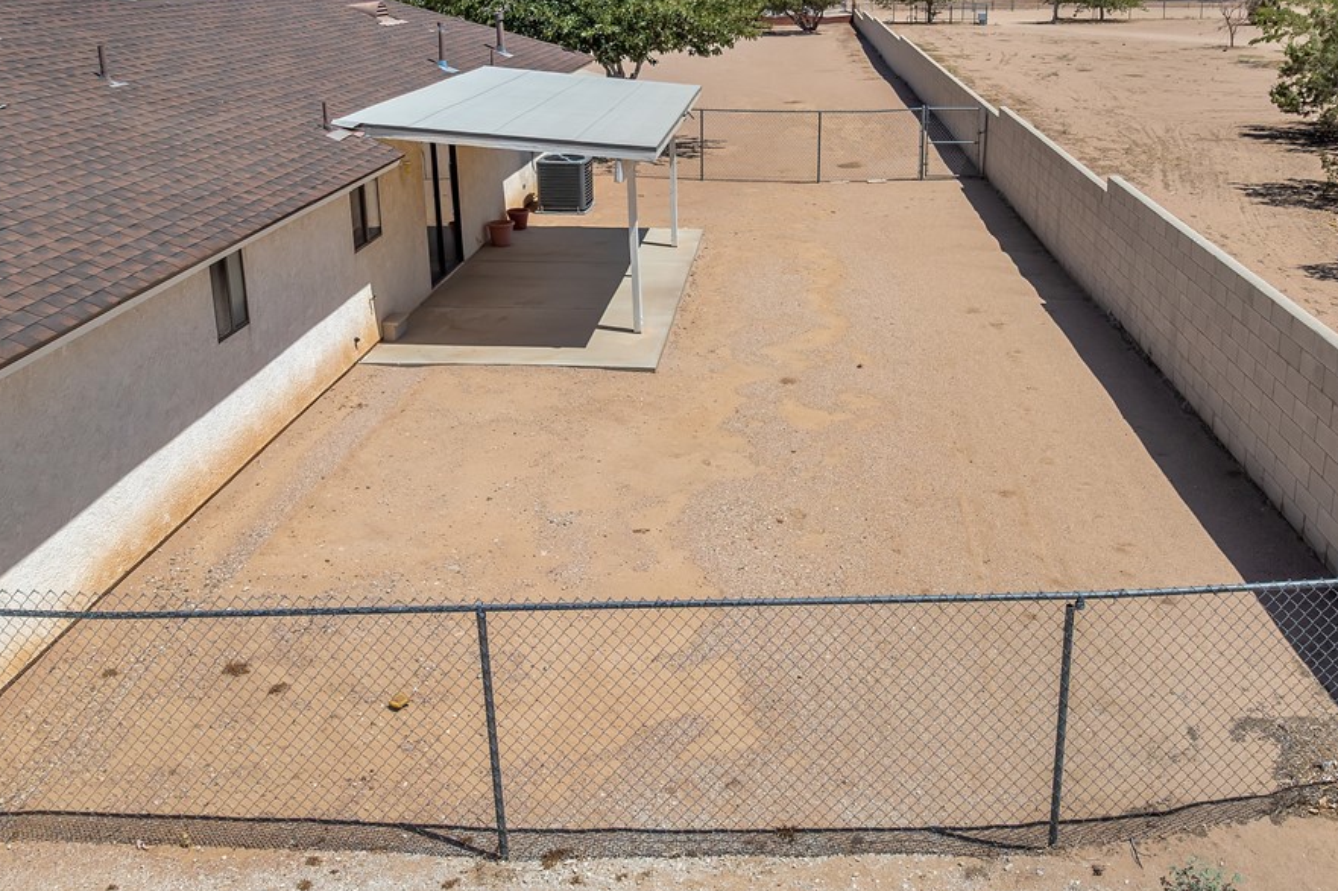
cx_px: 729
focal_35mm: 29
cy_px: 448
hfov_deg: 63.6
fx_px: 1078
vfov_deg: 44.9
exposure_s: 1/3200
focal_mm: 12.29
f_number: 2.8
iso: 100
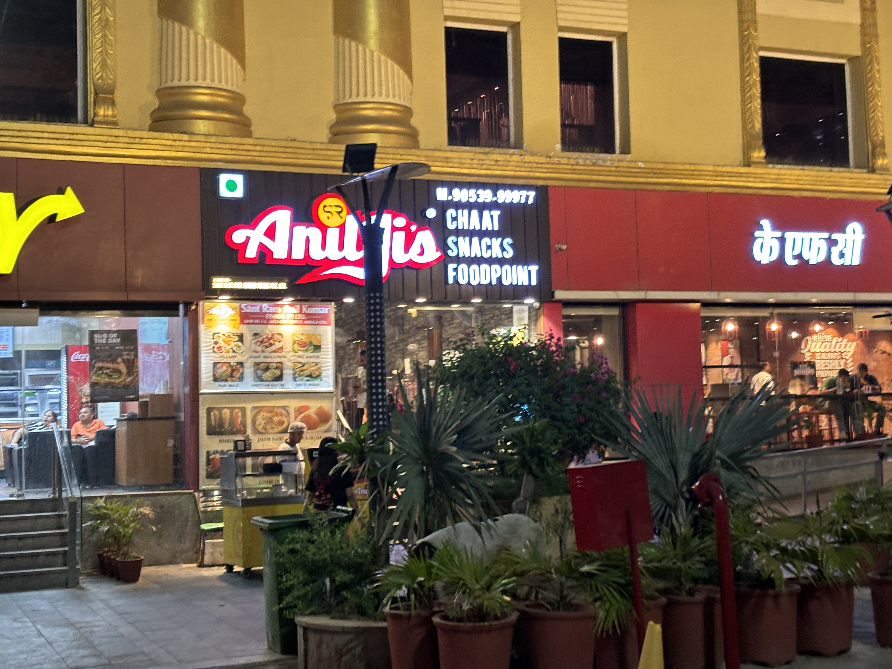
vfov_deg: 28.0
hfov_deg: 36.8
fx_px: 1340
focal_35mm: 52
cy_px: 334
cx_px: 446
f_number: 1.6
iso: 125
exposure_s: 1/33
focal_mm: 5.96
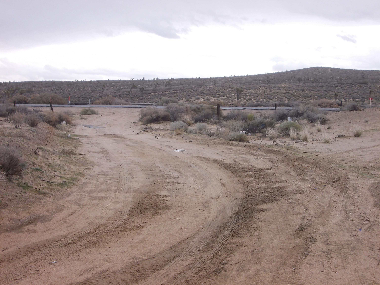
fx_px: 659
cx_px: 190
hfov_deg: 32.2
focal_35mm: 60
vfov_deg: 24.4
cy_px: 142
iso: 80
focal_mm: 8.5
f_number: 4
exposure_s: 1/125
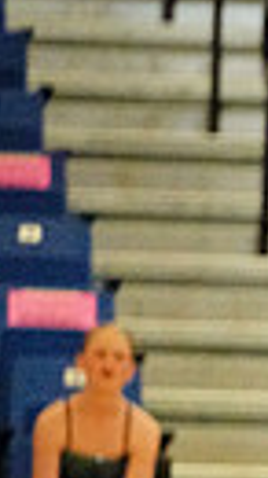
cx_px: 914
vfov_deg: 3.1
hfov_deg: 1.7
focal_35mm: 701
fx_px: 8868
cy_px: 568
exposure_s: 1/1600
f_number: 2.8
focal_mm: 150
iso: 25600
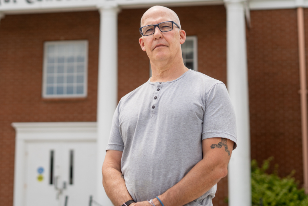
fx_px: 667
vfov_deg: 17.4
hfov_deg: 26.0
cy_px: 56
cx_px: 133
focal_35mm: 78
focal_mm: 50
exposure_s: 1/2500
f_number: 2.5
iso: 160
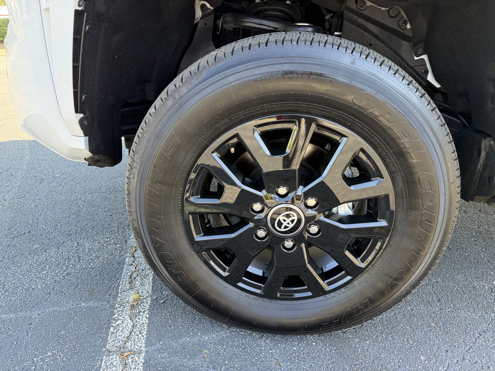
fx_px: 343
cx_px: 248
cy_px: 186
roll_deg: -0.3
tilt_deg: -26.6
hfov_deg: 71.6
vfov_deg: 56.8
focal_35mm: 24
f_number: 1.78
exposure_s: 1/235
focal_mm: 6.76
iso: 200
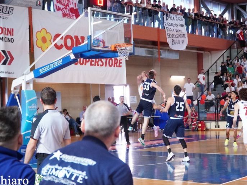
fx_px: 468
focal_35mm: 66
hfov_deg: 29.6
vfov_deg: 22.4
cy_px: 95
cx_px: 132
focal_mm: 39
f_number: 4
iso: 5000
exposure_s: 1/640
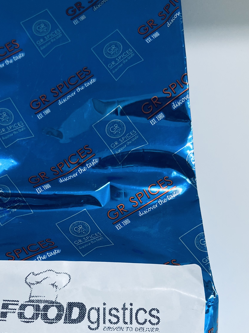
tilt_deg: -10.2
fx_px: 451
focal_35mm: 47
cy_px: 234
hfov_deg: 30.6
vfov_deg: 39.7
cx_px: 78
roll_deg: +0.9
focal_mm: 5.7
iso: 160
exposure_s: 1/50
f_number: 1.5
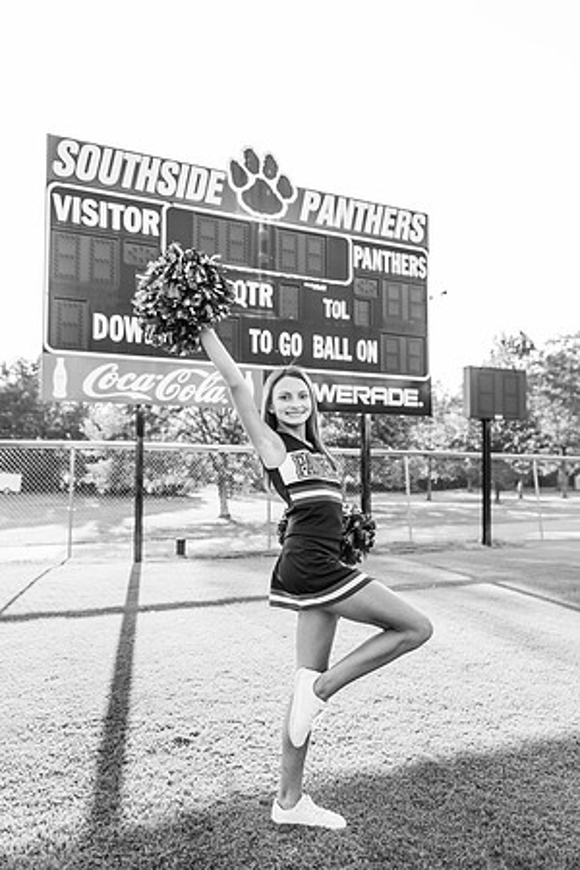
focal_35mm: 24
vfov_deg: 73.7
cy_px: 435
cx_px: 290
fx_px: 580
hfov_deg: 53.1
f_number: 2.8
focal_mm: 24
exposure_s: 1/500
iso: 200
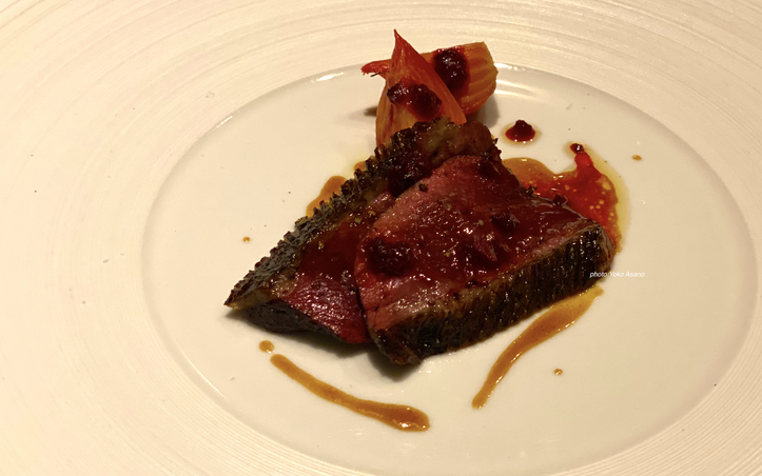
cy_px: 223
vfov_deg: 21.3
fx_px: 1267
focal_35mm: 61
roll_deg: -1.7
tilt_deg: -42.5
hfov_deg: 33.5
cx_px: 416
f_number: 2
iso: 320
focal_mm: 6
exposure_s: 1/33
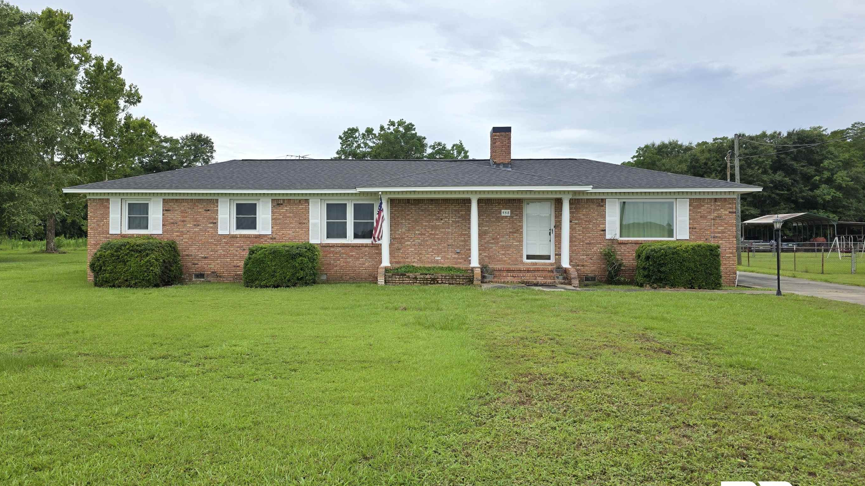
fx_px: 642
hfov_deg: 67.8
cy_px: 224
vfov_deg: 41.5
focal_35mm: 28
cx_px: 395
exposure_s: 1/3075
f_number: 1.7
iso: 80
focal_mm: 6.3
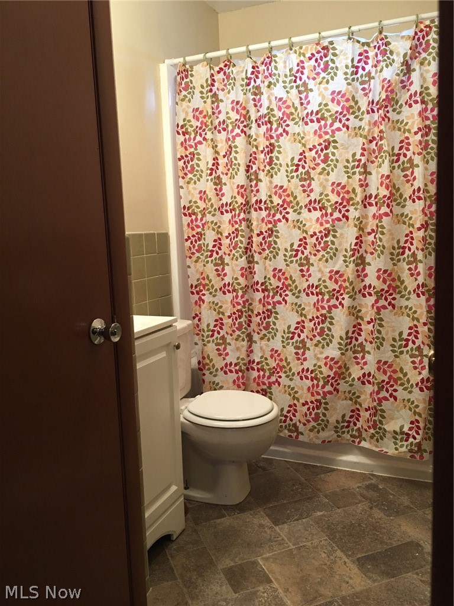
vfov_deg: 61.7
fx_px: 507
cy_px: 303
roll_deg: +2.0
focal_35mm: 29
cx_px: 227
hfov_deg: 48.2
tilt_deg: -7.2
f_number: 2.2
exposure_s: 1/15
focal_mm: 4.15
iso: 64
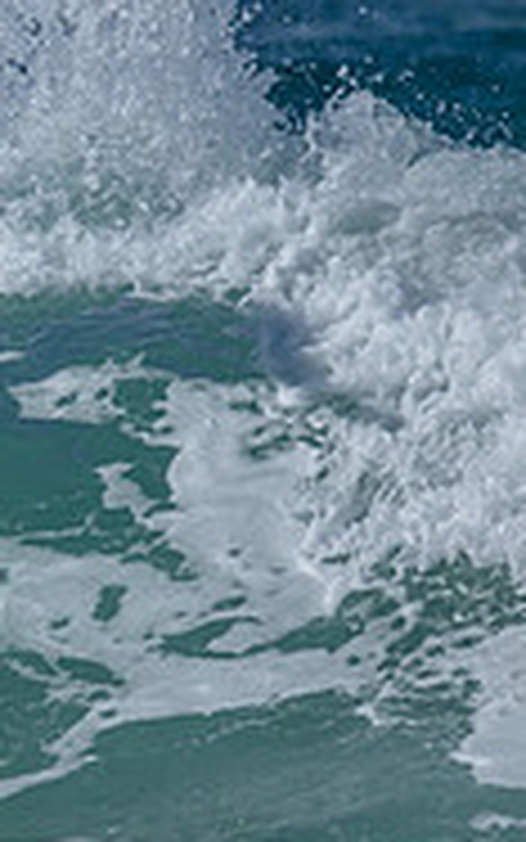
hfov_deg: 0.5
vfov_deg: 0.8
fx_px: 57847
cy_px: 394
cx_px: -566
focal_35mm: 2524
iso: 140
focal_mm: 800
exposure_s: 1/2000
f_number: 6.3
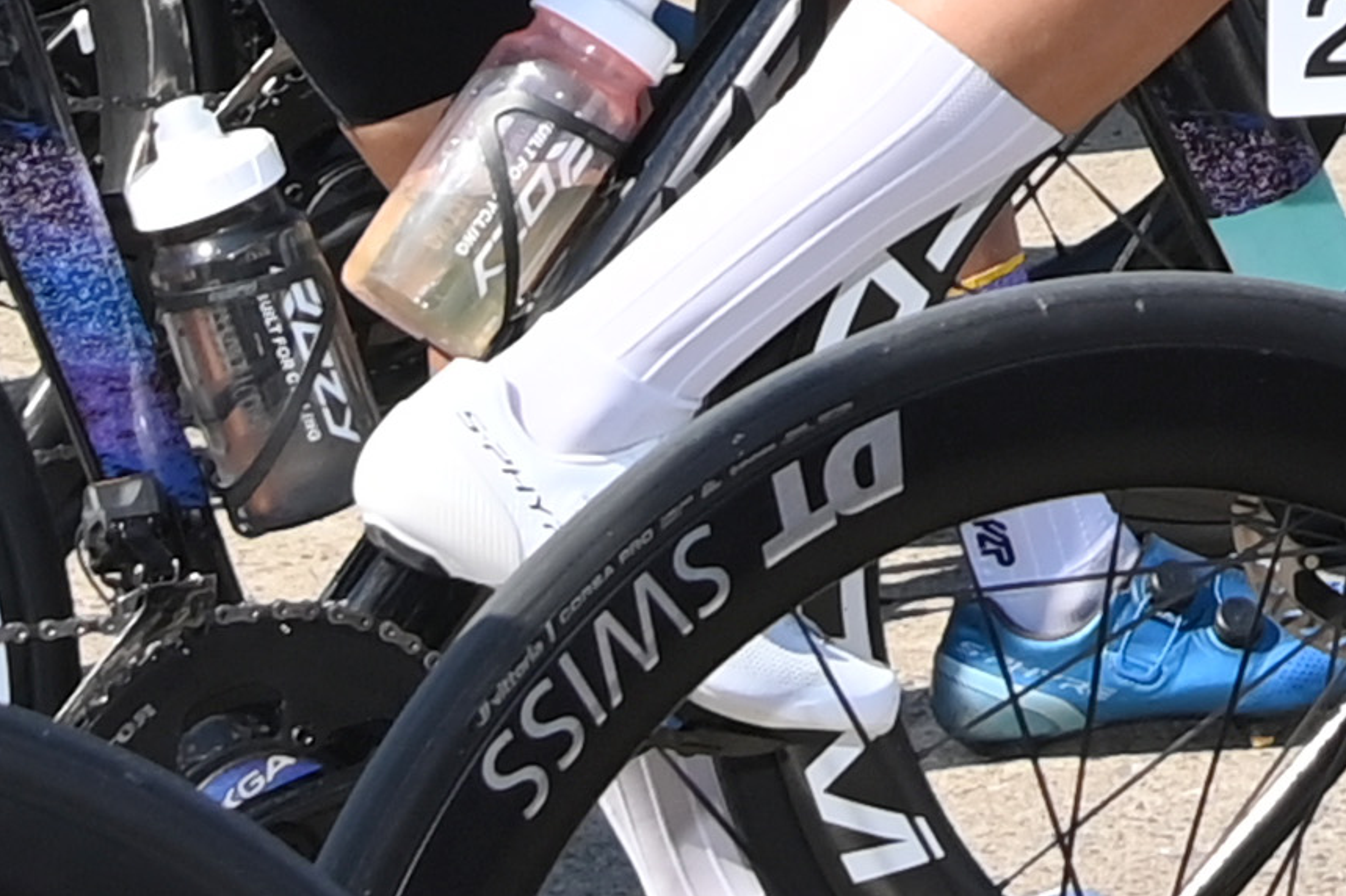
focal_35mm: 227
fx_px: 8484
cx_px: 3218
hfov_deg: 8.3
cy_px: -1167
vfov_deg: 5.8
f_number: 8
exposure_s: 1/640
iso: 320
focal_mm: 35
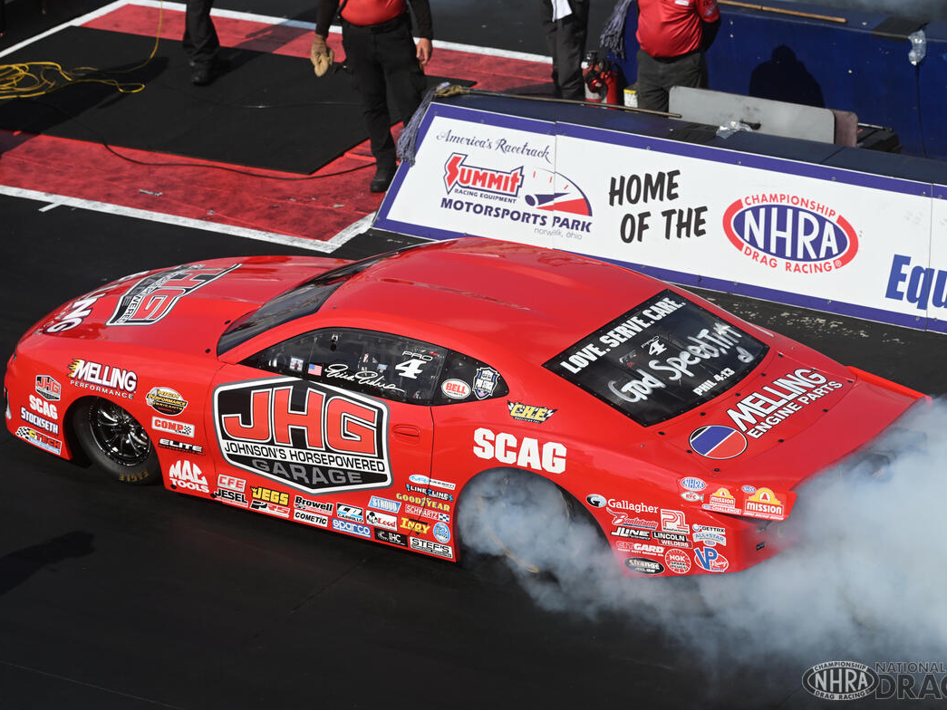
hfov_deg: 12.9
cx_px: 481
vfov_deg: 9.7
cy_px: 341
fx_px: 4186
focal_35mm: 153
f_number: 7.1
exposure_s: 1/1600
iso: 200
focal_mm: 130
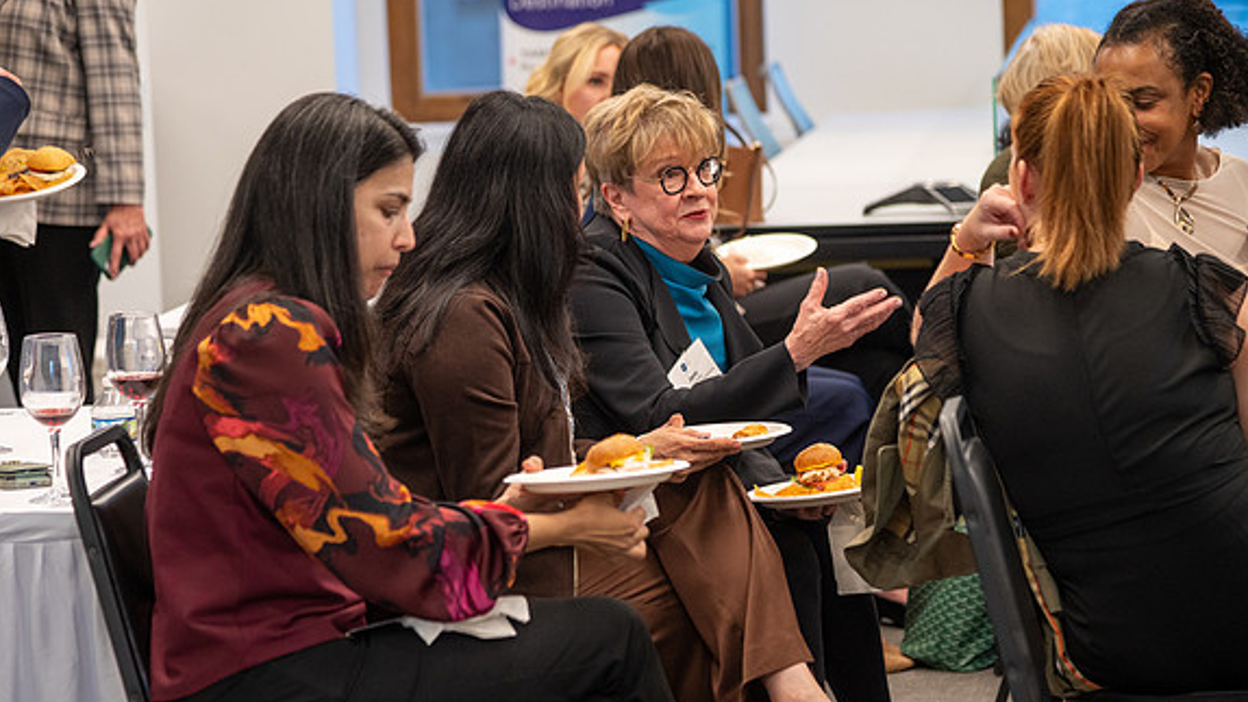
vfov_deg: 10.0
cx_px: 588
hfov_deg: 17.7
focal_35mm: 121
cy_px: 422
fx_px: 4005
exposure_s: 1/100
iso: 1600
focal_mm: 105
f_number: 4
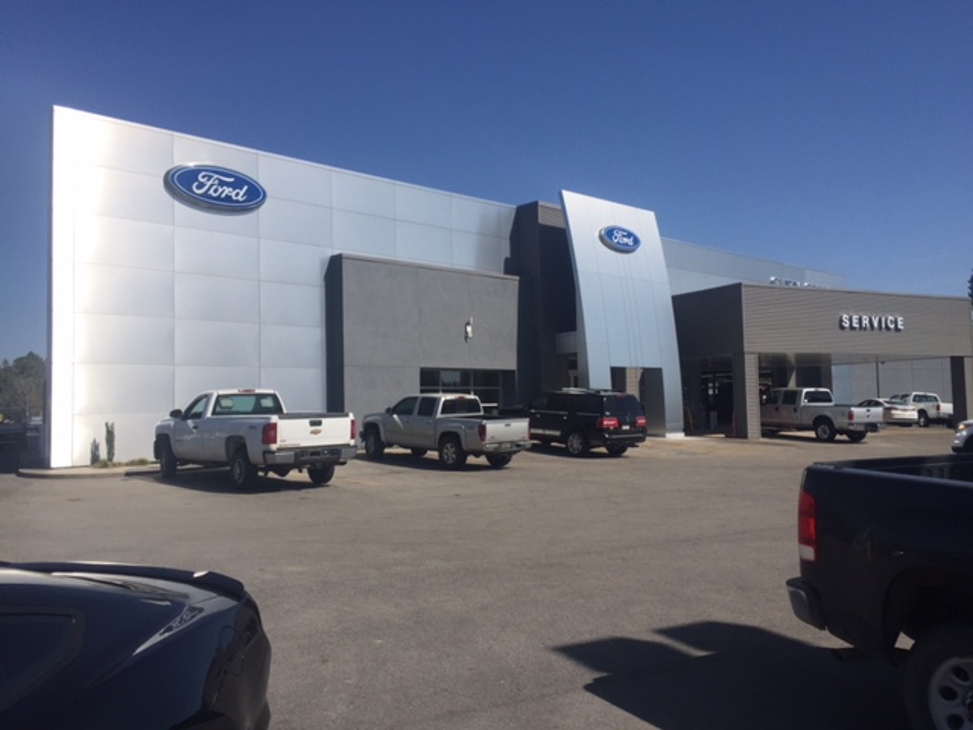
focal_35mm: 29
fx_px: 815
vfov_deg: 48.2
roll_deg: +1.1
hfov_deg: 61.7
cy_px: 365
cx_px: 486
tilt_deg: +2.7
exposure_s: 1/4950
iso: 32
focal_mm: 4.15
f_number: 2.2
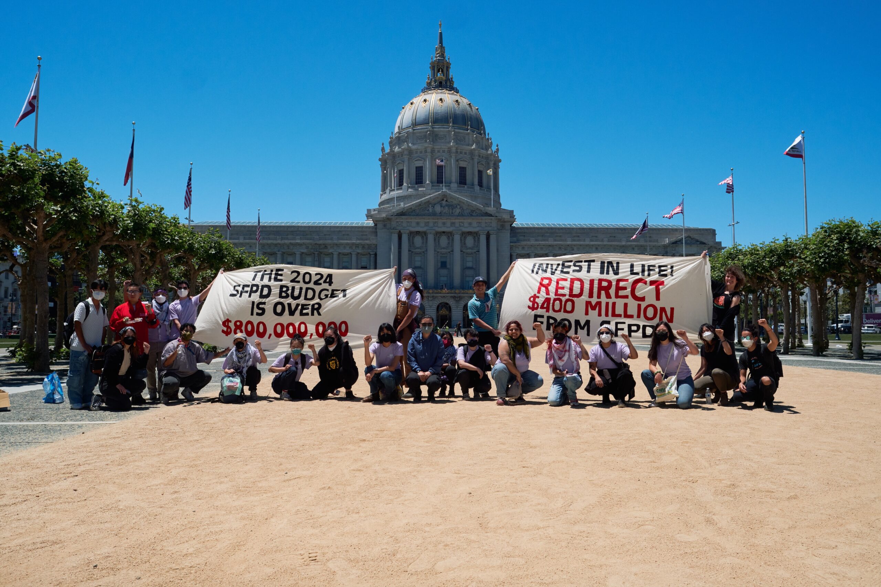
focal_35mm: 24
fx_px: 587
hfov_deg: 73.8
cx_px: 440
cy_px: 294
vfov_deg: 53.1
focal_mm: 16
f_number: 5.6
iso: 640
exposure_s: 1/5800
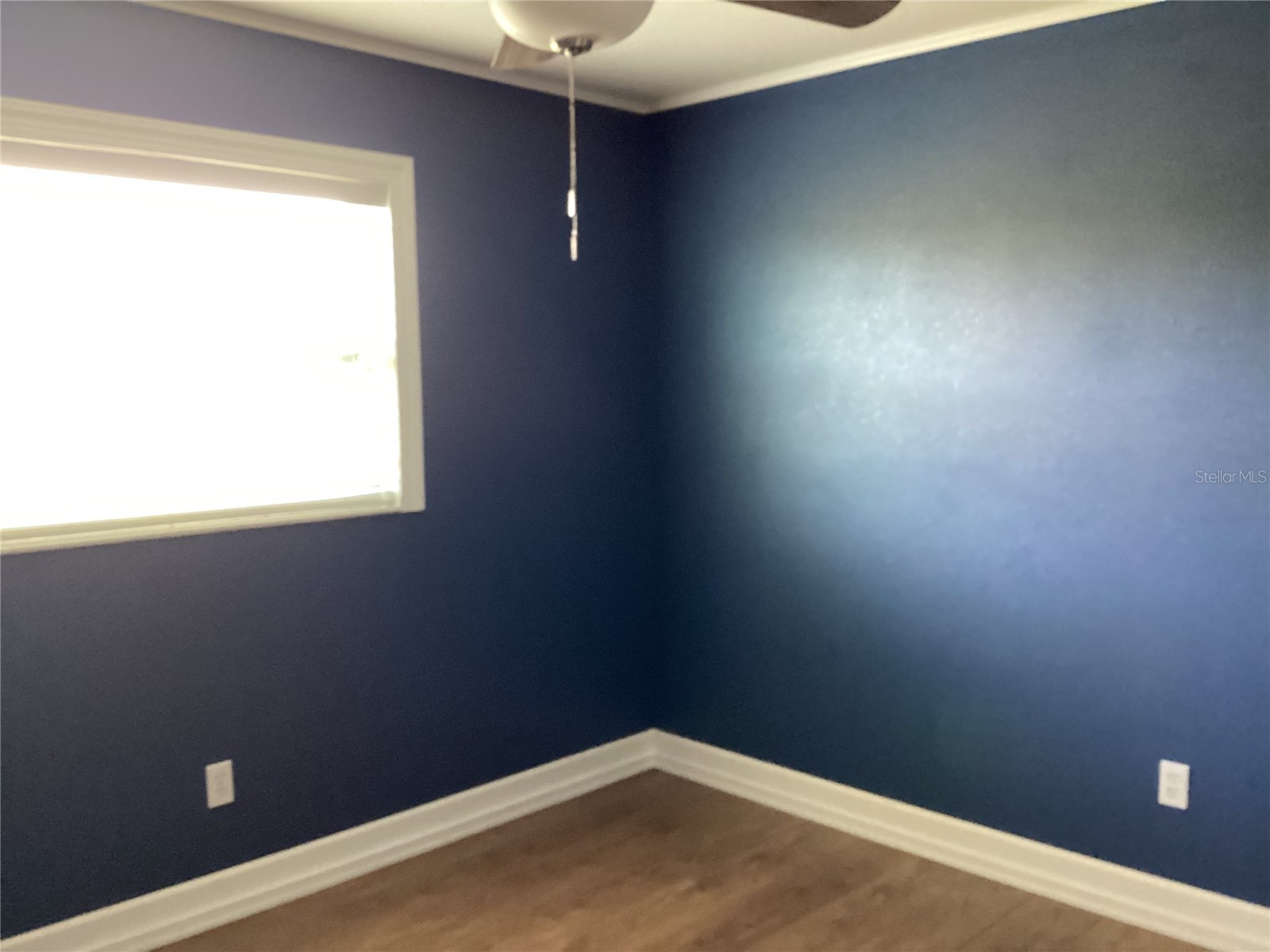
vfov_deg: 45.4
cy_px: 476
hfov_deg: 58.4
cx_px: 635
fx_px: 1137
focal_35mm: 31
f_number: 2.4
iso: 320
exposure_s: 1/30
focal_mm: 3.3
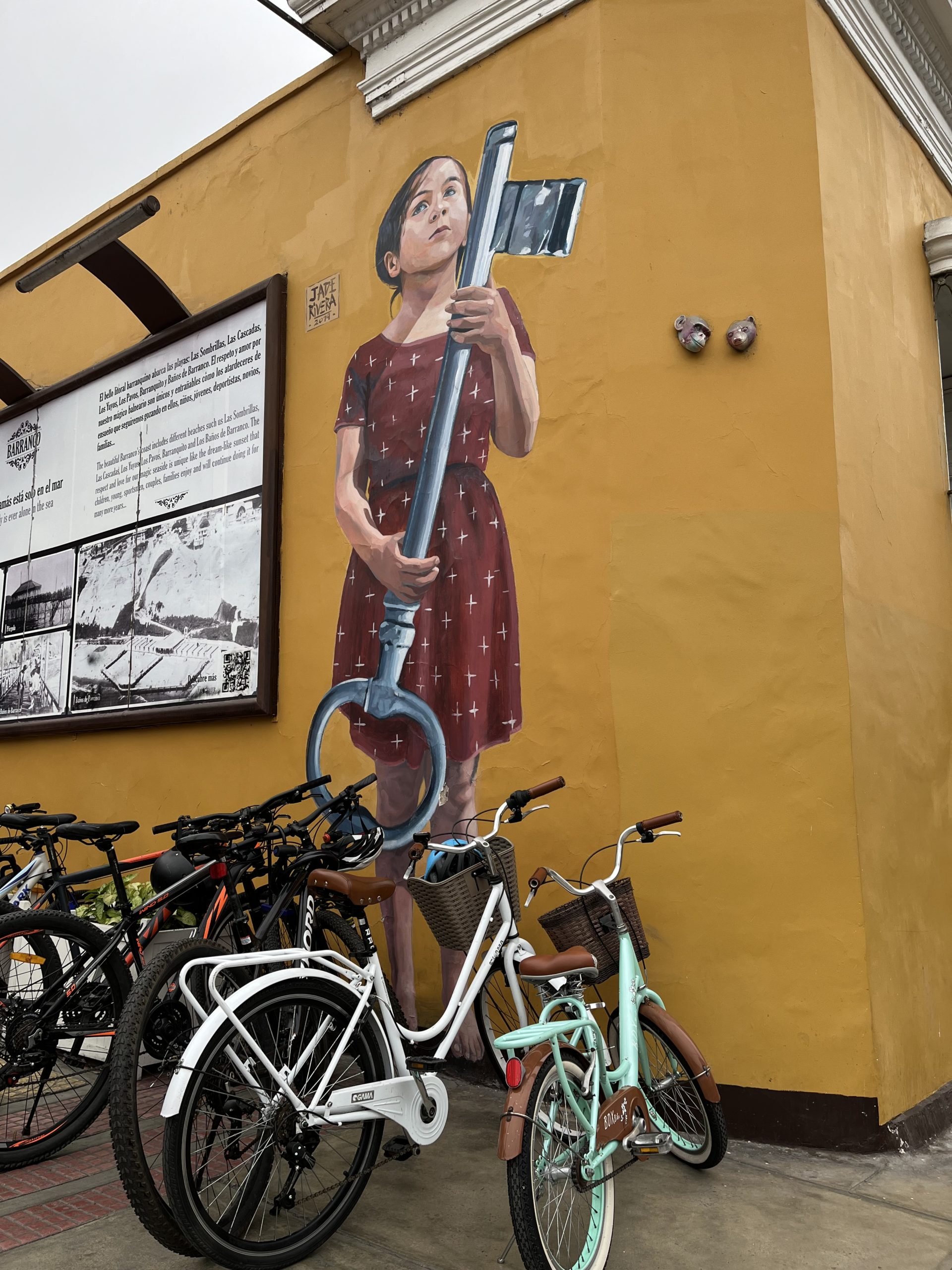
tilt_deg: +9.0
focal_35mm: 26
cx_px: 476
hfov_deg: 53.1
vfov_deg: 67.3
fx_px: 953
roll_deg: +0.4
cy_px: 635
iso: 50
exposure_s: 1/309
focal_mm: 5.1
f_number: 1.6
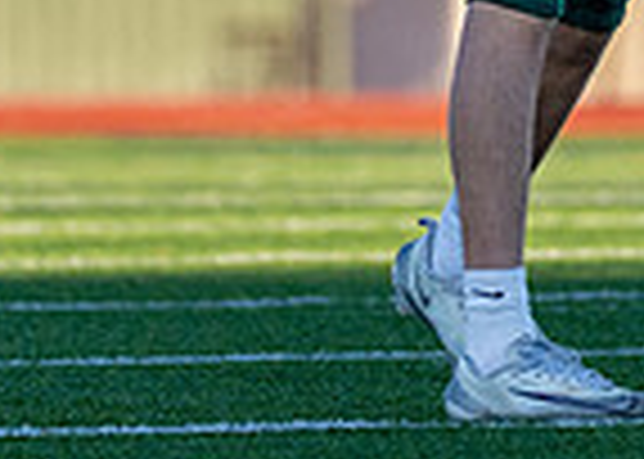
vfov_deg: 0.9
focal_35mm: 1523
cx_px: 572
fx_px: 27843
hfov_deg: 1.3
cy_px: -469
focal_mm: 200
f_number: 2.8
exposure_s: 1/3200
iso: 200
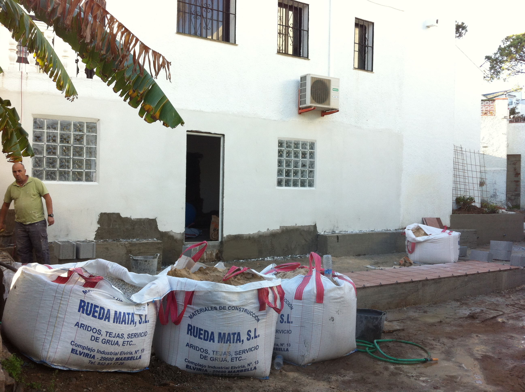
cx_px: 262
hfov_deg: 52.7
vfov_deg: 40.6
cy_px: 196
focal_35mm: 35
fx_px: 530
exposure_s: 1/137
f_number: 2.8
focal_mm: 3.85
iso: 80
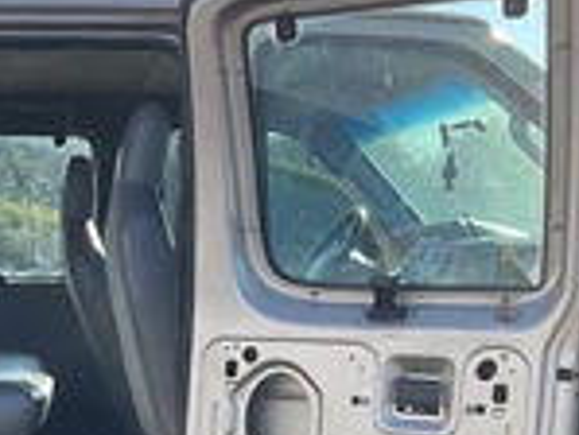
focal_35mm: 78
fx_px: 1306
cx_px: -105
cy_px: 451
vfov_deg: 18.4
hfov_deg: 23.1
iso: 25
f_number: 1.8
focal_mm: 3
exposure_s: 1/432
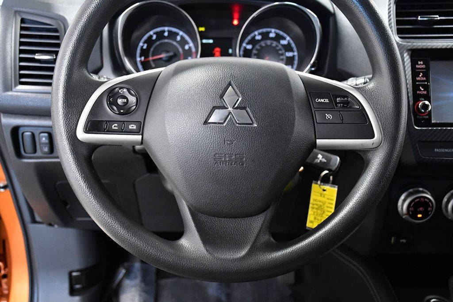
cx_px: 226
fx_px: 503
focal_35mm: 40
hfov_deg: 48.5
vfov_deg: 33.4
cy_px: 151
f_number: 4
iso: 2500
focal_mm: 27
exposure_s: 1/80
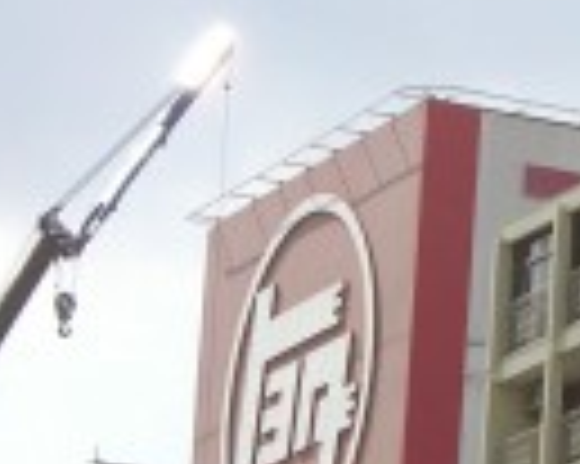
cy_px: 604
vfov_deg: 4.5
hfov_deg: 5.6
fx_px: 5918
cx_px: 854
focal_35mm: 345
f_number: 8.3
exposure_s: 1/160
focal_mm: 18.6
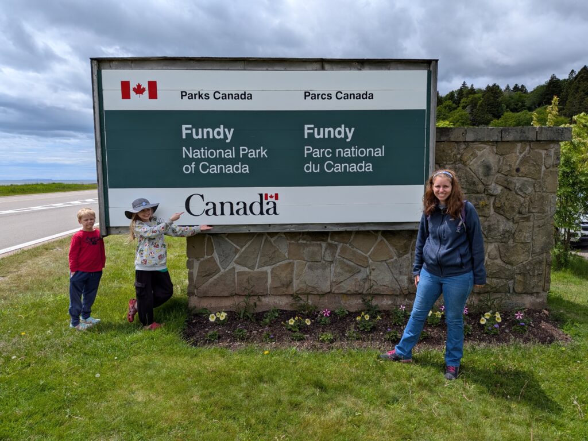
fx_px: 408
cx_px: 294
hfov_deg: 71.6
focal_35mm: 24
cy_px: 220
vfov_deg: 56.8
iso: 26
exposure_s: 1/1976
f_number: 1.7
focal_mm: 4.53
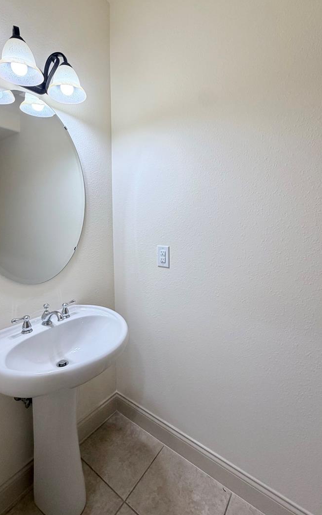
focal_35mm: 17
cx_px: 140
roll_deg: +0.4
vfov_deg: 94.2
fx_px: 239
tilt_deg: -2.6
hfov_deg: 67.7
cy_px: 238
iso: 100
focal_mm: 2.22
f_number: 2.2
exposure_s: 1/120
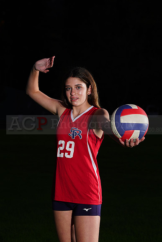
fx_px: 1039
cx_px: 81
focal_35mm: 154
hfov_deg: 8.9
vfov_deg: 13.3
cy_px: 121
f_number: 10
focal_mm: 154
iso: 400
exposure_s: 1/125
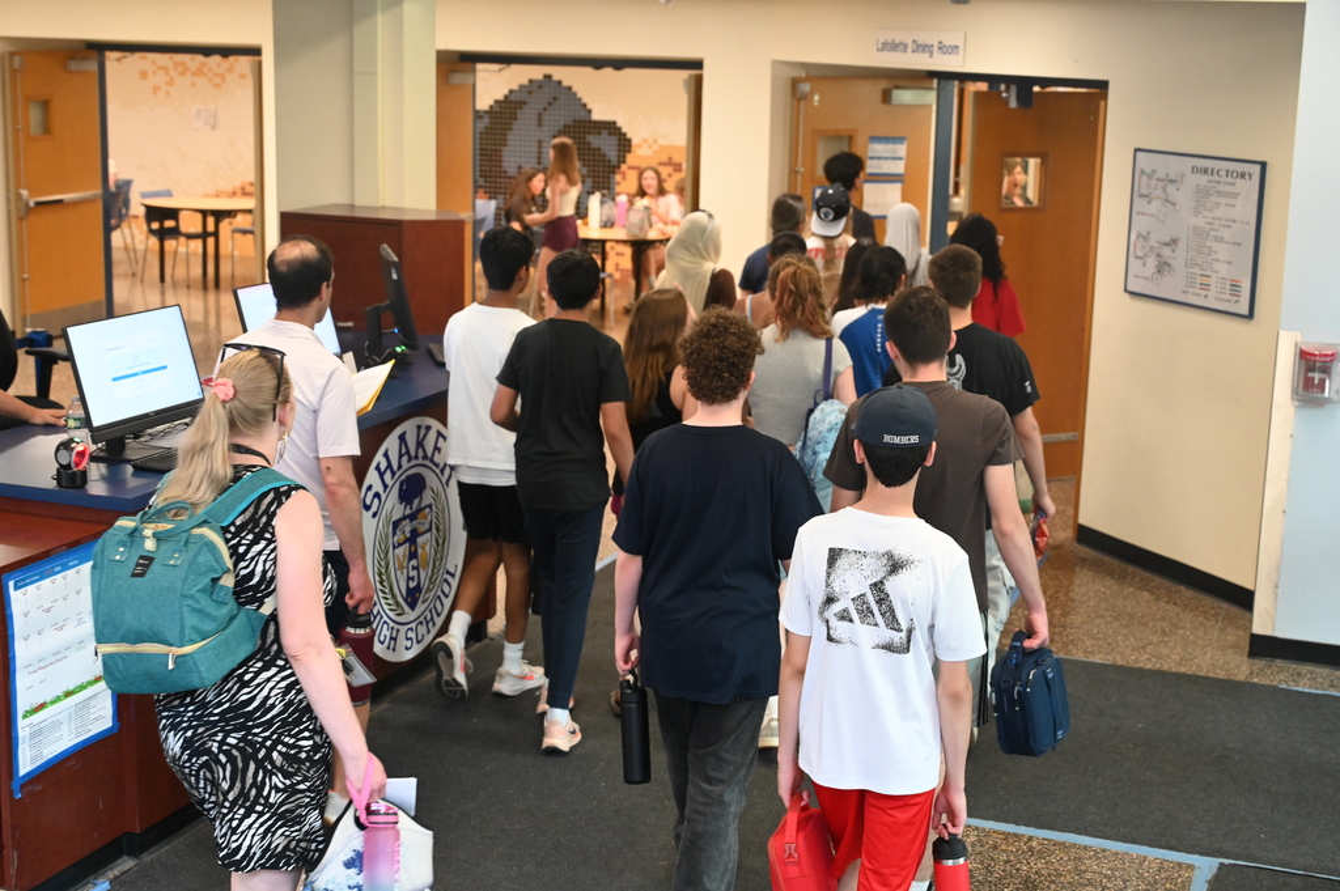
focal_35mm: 51
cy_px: 446
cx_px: 670
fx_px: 1897
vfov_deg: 26.4
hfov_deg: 38.9
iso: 3200
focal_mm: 51
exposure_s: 1/125
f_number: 4
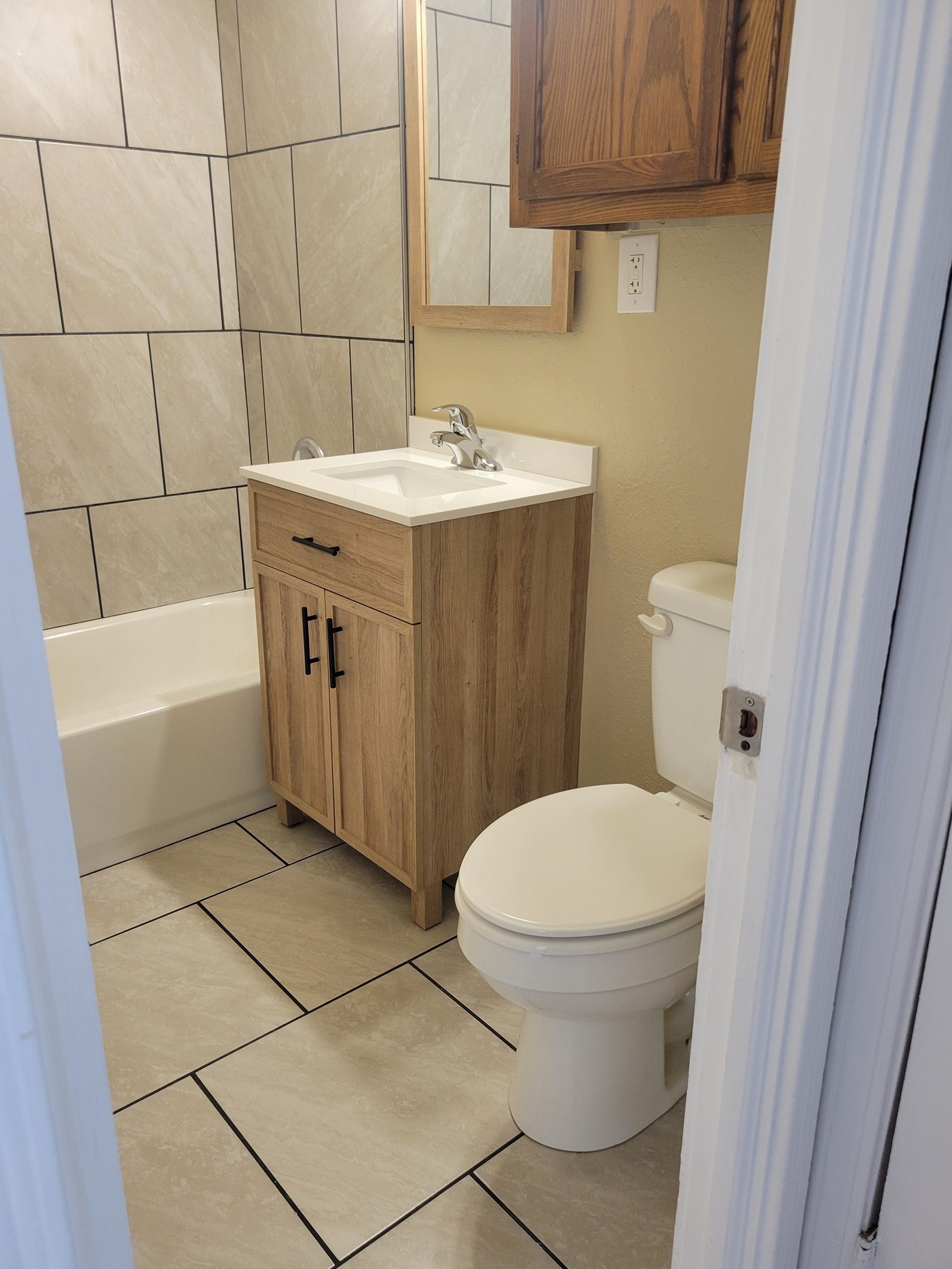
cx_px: 483
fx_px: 990
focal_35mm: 27
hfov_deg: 51.4
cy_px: 657
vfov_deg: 65.3
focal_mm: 5.4
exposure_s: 1/60
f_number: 1.8
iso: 200
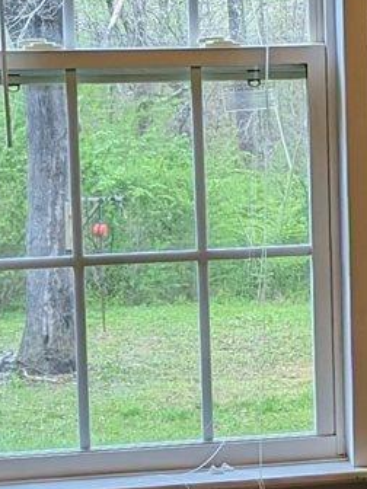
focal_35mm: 165
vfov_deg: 12.0
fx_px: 2332
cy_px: 243
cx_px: 620
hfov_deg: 8.7
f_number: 1.85
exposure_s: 1/188
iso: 48
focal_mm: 6.81
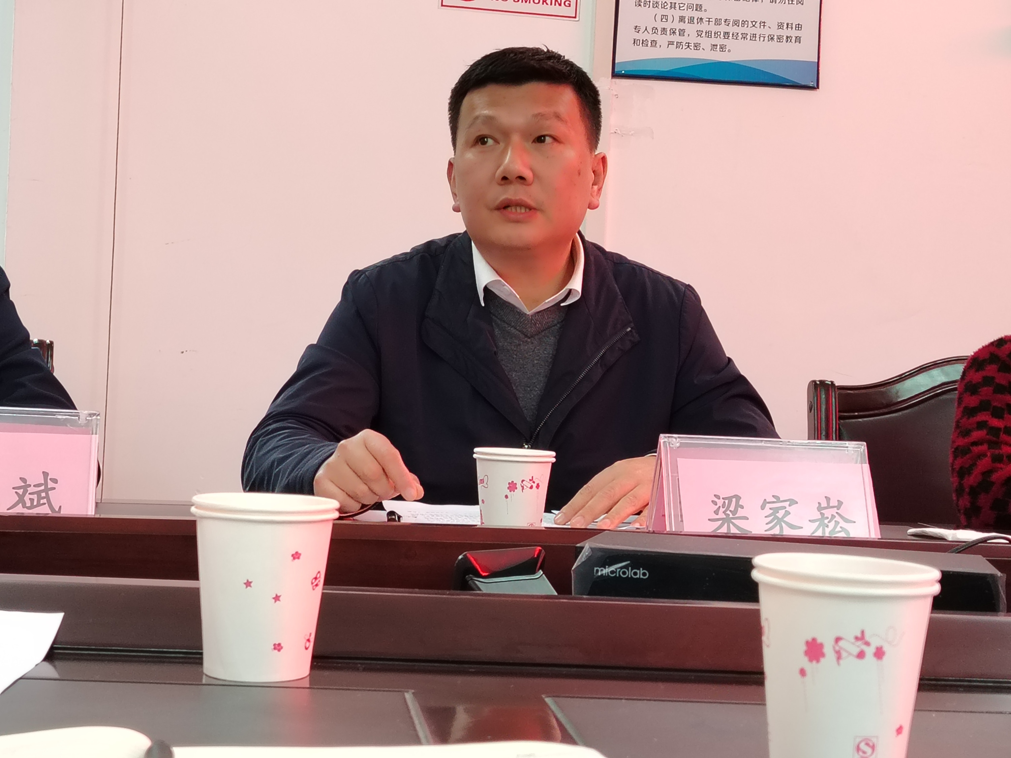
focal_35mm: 58
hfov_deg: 33.2
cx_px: 506
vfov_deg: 25.2
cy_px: 379
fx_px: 1694
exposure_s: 1/33.3
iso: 1003
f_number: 1.75
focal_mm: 5.25
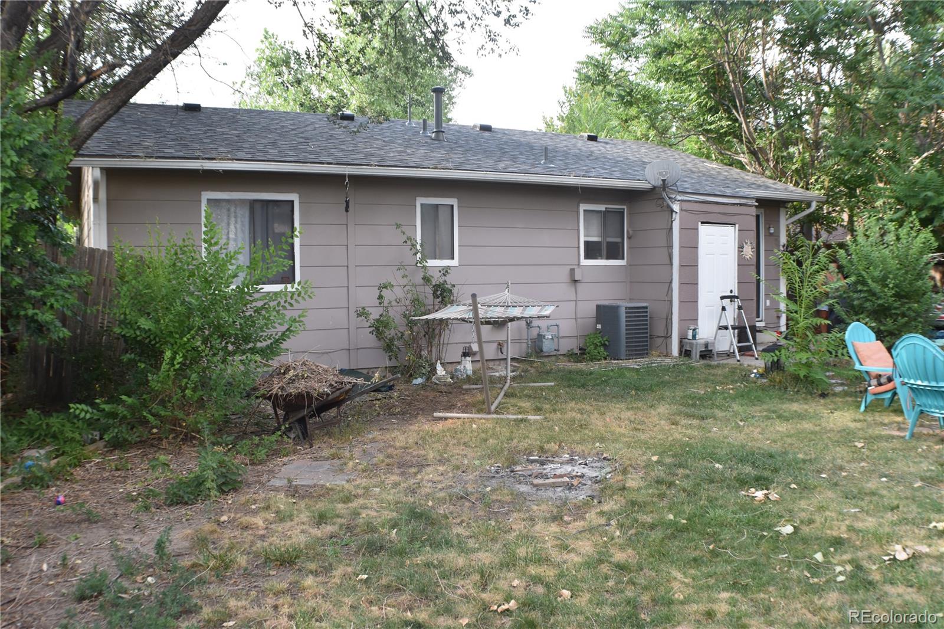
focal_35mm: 40
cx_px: 472
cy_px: 314
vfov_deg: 33.0
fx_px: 1062
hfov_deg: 47.9
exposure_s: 1/160
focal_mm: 27
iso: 400
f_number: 6.3
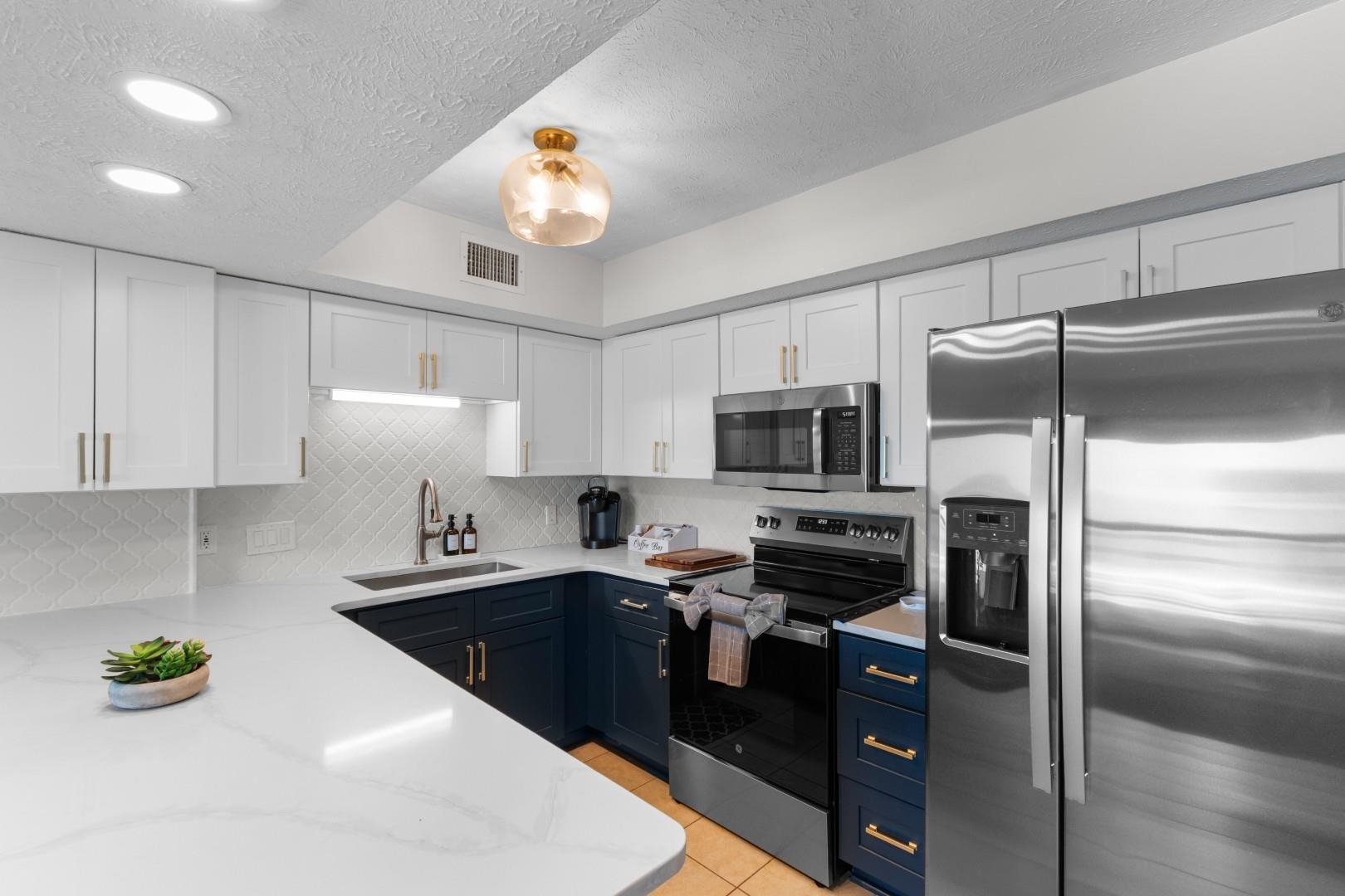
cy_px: 448
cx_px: 672
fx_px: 560
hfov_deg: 100.4
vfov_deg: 77.3
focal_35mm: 15
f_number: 4.5
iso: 100
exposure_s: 1/25
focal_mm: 10
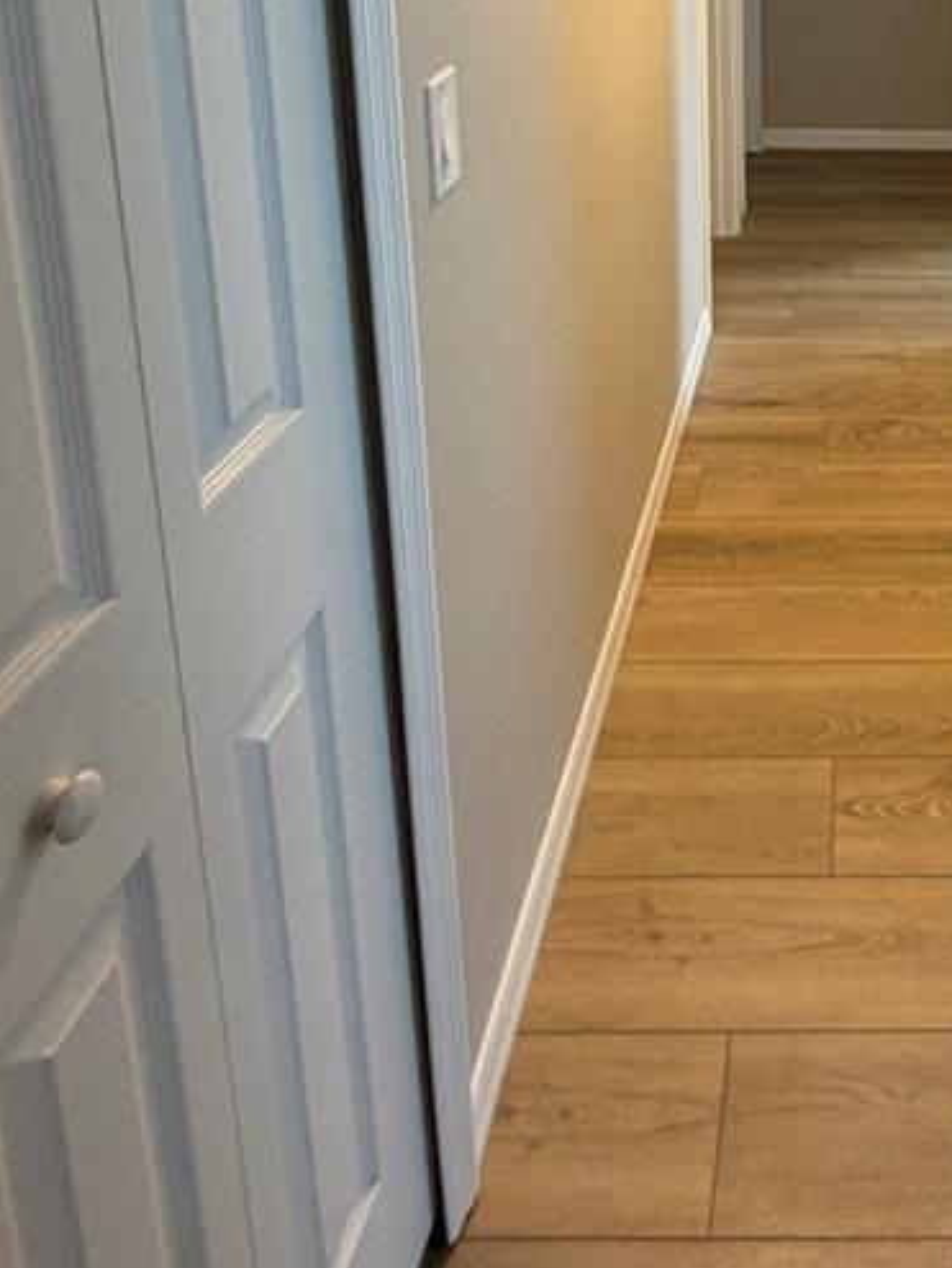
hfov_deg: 38.8
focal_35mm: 34
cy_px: 56
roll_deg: -0.4
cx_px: 865
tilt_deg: -11.8
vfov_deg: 46.8
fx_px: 1246
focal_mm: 2.22
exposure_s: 1/60
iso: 160
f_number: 2.2
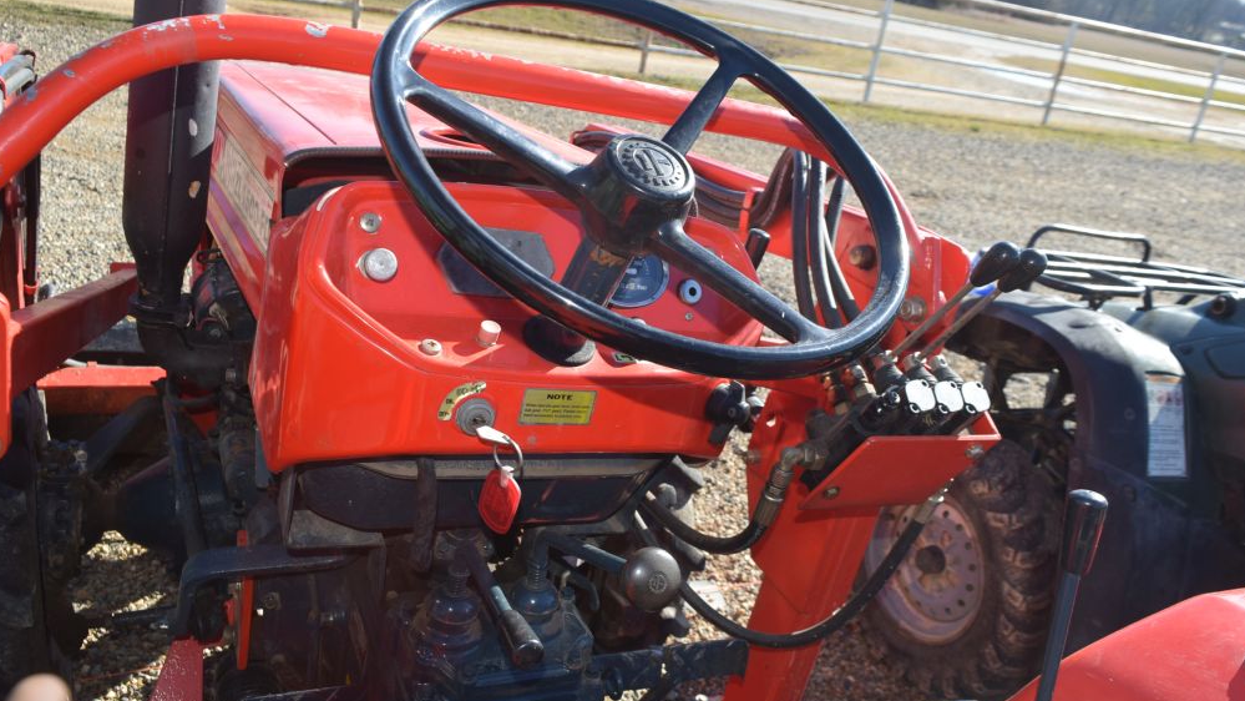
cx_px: 626
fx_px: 957
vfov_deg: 40.2
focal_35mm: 29
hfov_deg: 66.1
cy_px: 338
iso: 100
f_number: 6.3
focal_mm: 18
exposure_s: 1/160
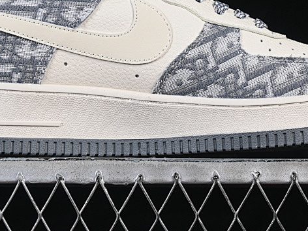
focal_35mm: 165
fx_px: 1468
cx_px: 159
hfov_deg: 12.0
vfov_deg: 9.0
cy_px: 11
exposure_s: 1/80
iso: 160
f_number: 8
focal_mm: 50
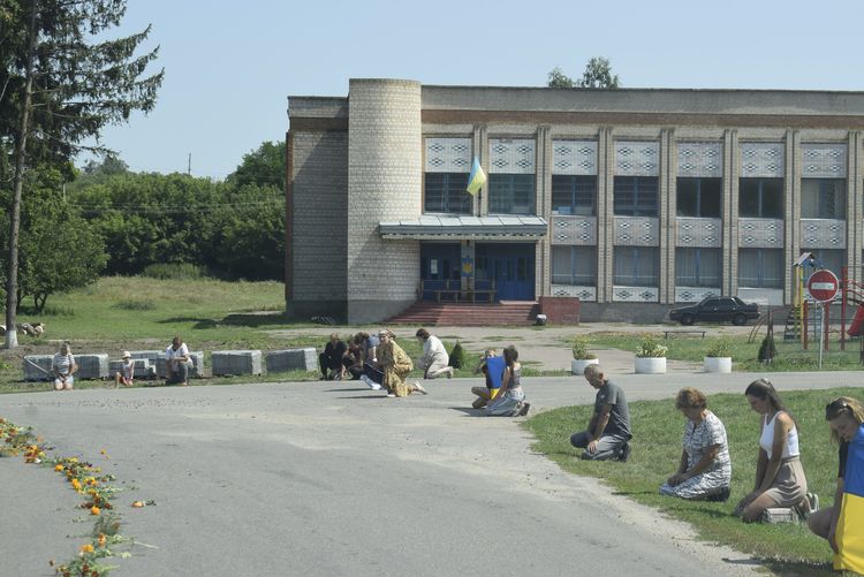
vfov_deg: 16.6
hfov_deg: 24.6
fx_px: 1981
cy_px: 288
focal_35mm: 82
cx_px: 432
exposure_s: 1/320
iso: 200
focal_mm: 55
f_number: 9
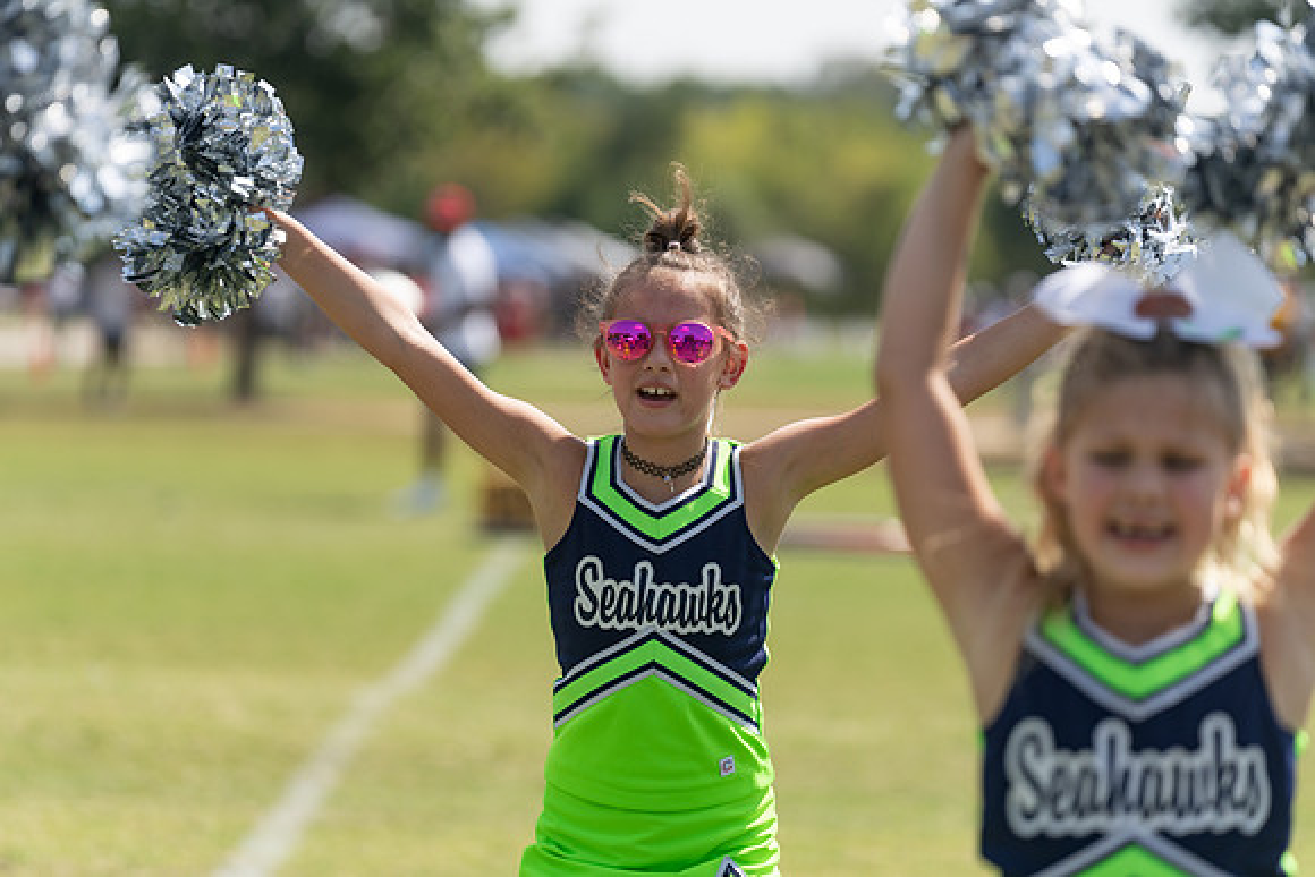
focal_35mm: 200
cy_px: 438
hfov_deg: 10.3
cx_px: 658
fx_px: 7307
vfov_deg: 6.9
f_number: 4
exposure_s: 1/1600
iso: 160
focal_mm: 200
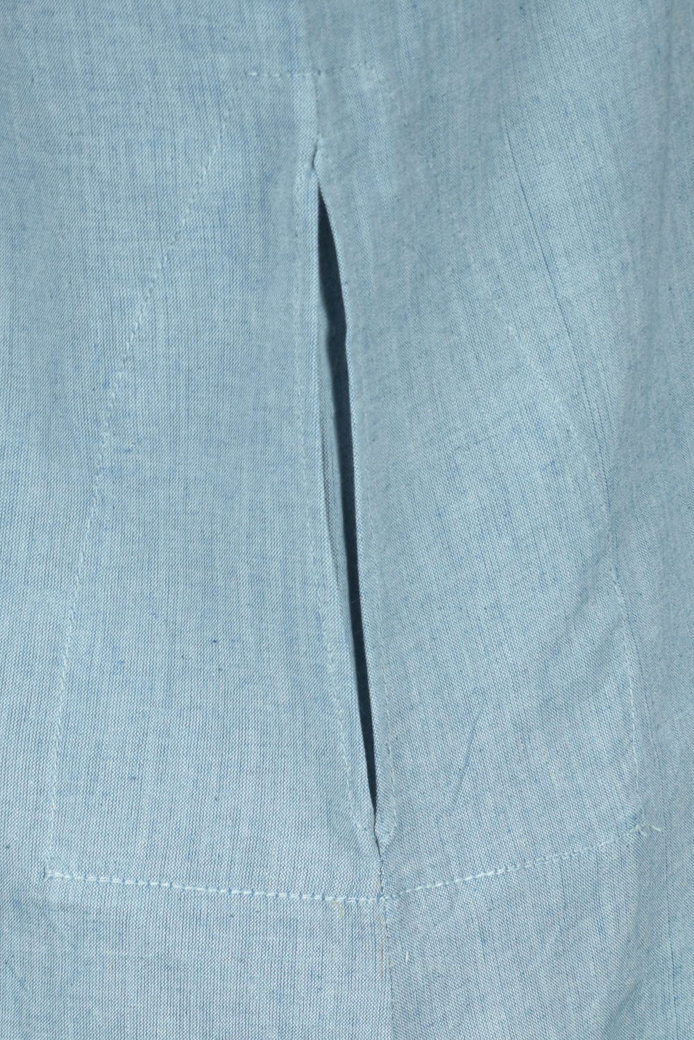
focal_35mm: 54
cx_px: 347
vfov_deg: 36.9
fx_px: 1561
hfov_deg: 25.1
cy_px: 520
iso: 100
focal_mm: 36
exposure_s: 1/30
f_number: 4.8
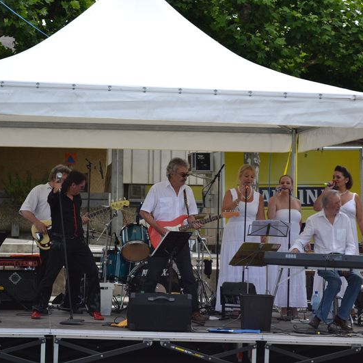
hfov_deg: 16.5
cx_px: 156
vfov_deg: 16.5
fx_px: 1253
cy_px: 182
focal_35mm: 106
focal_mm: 55
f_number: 5.6
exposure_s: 1/1000
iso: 400
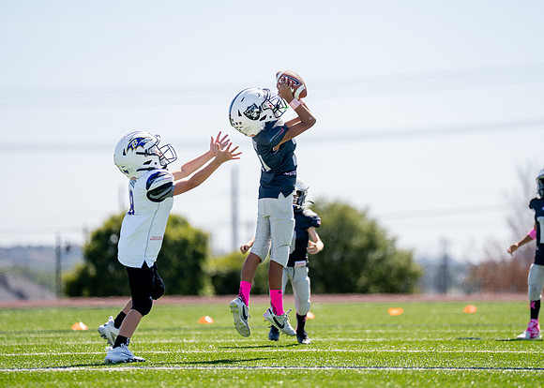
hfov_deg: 8.1
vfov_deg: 5.8
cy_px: 217
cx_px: 308
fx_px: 3848
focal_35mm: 249
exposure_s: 1/3200
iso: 250
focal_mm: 200
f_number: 2.8
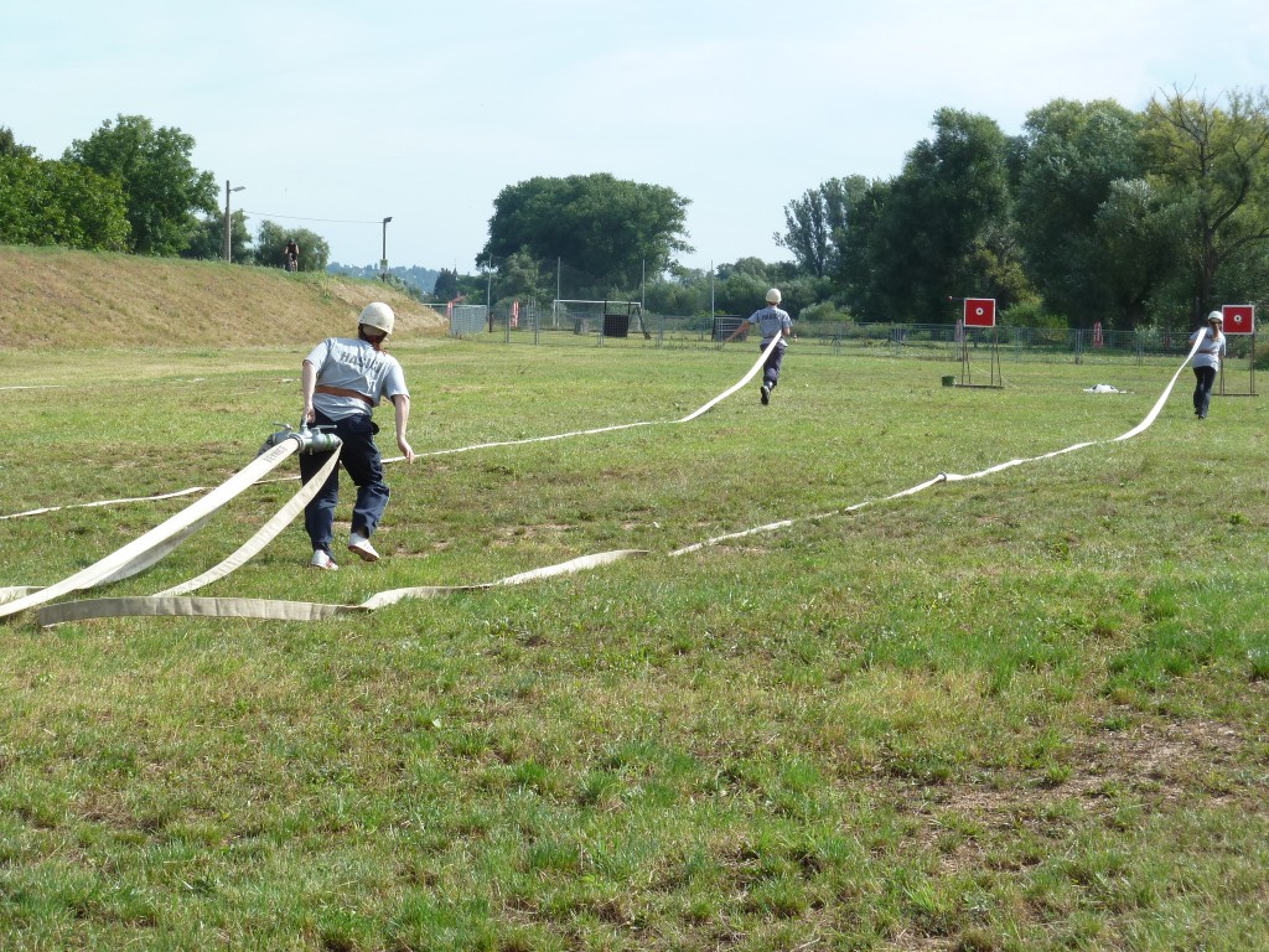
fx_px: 3299
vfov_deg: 16.4
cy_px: 476
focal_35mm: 90
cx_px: 634
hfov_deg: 21.8
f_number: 4.3
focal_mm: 14.7
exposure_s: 1/400
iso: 80
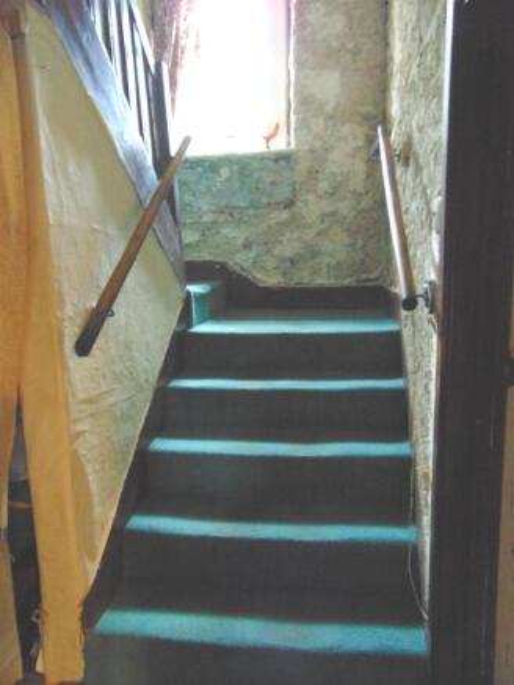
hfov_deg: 54.9
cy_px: 342
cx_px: 257
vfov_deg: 69.4
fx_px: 495
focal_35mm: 25
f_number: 3
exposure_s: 1/13
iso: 400
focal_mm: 4.5
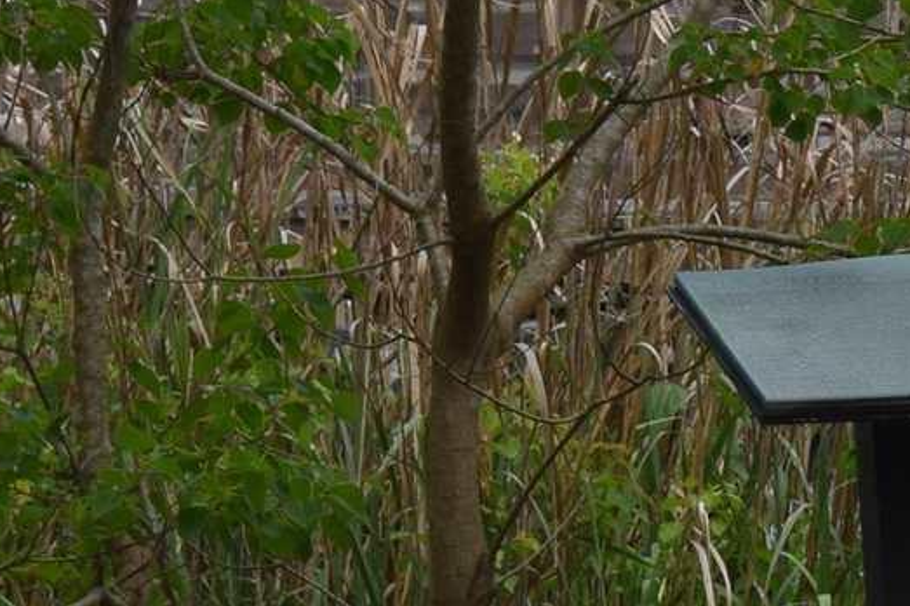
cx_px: 2116
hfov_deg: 4.2
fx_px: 12250
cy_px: -479
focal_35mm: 485
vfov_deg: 2.8
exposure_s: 1/320
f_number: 9
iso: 200
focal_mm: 55
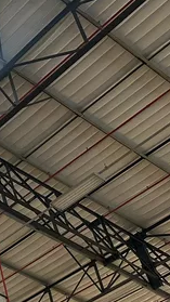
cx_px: -257
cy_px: 314
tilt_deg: +35.9
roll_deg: -4.4
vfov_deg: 26.5
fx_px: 601
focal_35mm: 75
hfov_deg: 12.2
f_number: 1.78
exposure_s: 1/121
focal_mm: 6.86
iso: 160
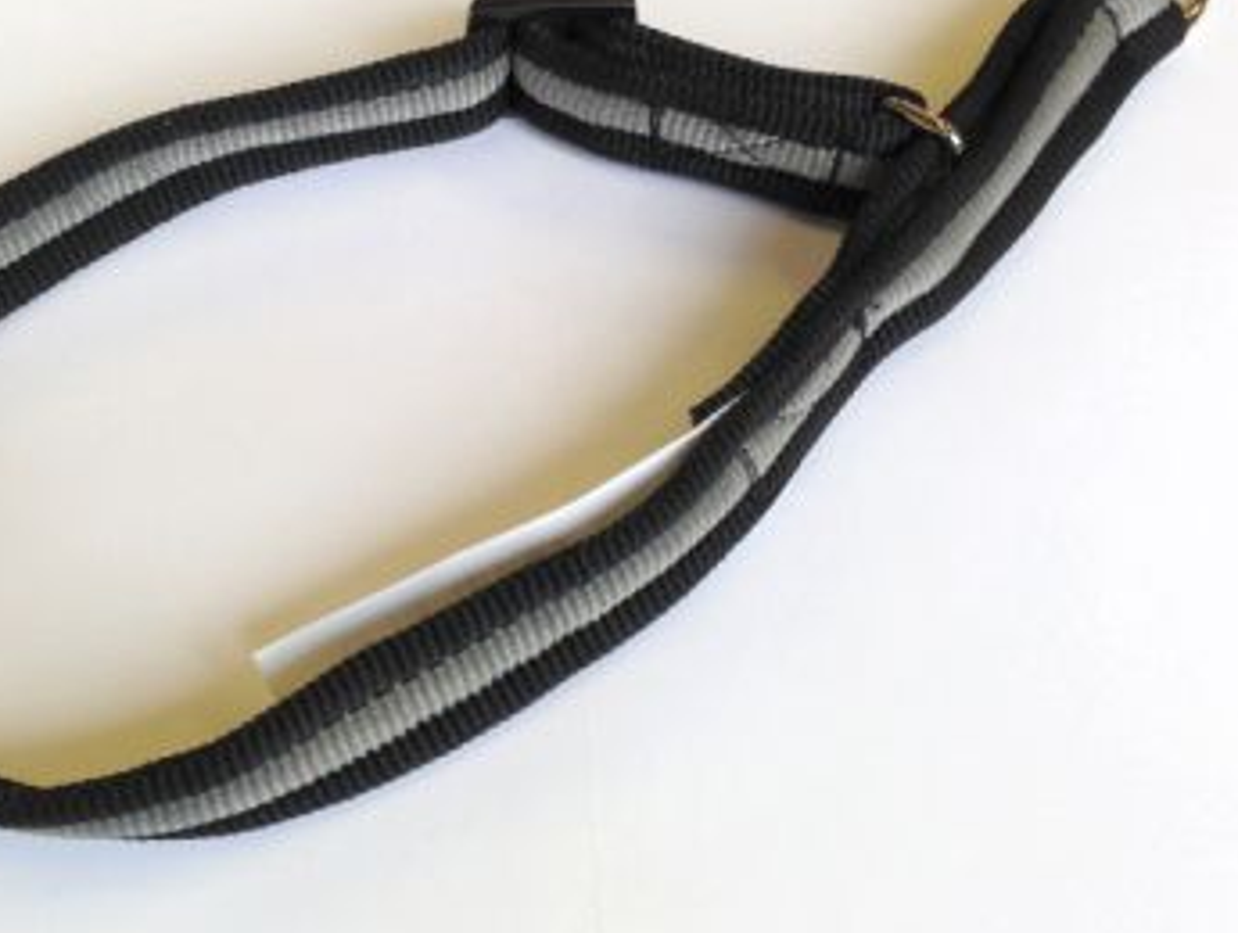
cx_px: 438
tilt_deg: -57.1
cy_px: 397
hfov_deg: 43.3
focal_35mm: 43
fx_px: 1541
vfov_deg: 33.6
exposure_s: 1/100
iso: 64
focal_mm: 4.12
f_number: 2.4
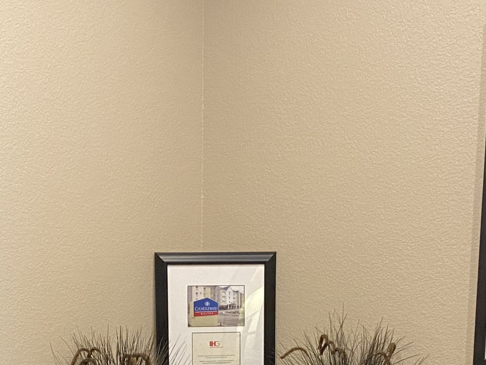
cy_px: 454
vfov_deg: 18.3
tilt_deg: -12.9
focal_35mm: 76
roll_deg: +0.4
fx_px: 1067
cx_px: 212
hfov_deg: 25.6
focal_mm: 4.25
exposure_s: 1/40
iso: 400
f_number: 1.8
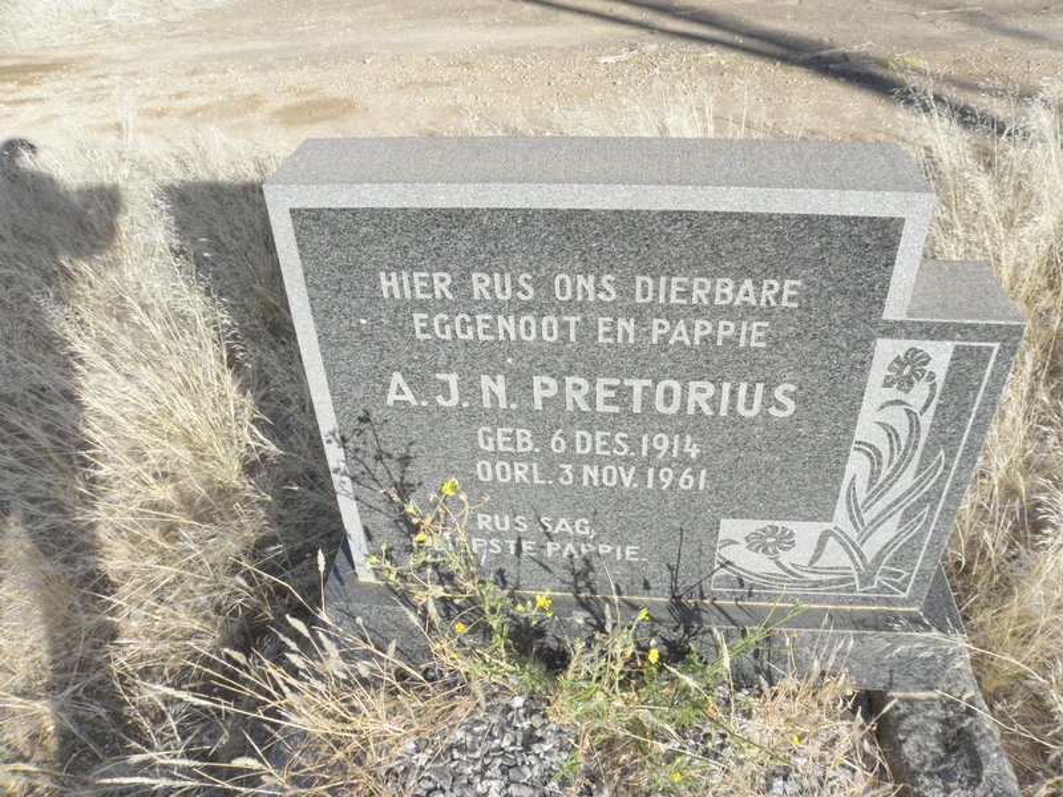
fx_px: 798
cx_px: 532
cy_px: 398
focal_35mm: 26
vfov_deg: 53.1
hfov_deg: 67.3
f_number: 6.3
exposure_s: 1/500
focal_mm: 4.6
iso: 200
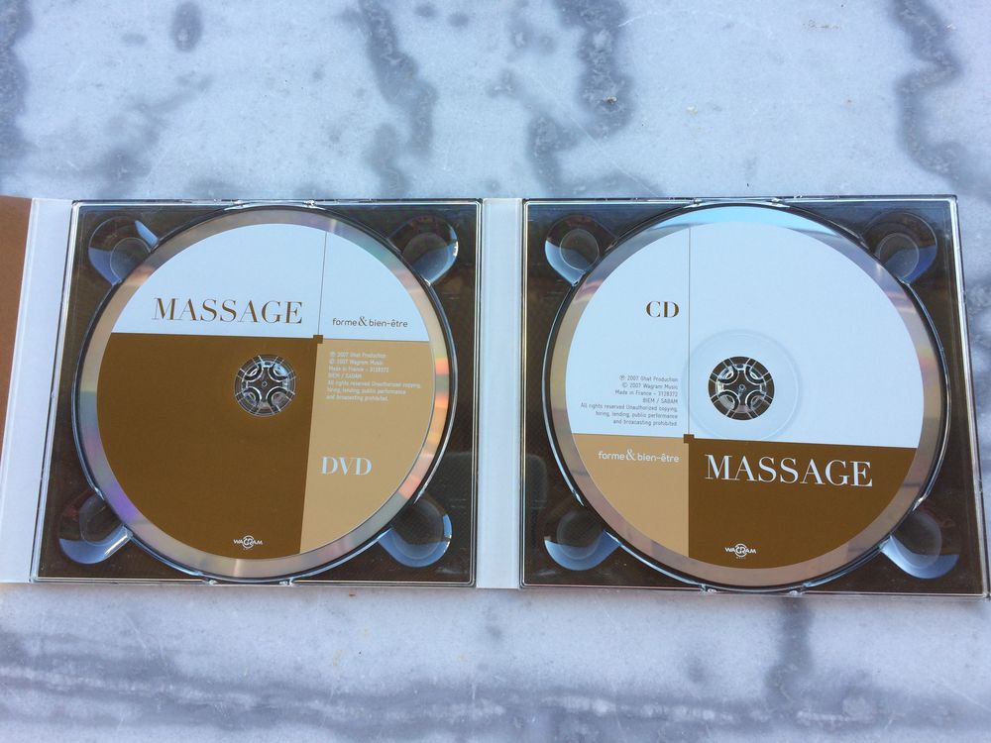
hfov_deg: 61.7
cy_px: 372
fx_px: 830
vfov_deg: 48.2
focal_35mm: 29
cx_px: 496
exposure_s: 1/203
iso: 32
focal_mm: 4.15
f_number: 2.2
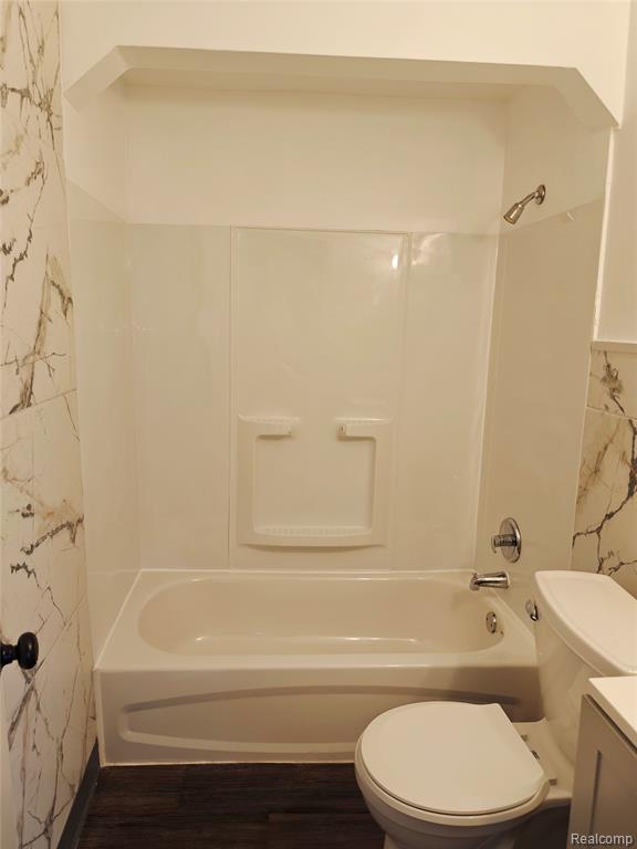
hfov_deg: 58.9
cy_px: 424
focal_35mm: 23
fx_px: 564
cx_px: 318
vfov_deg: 73.9
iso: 160
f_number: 1.6
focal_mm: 6.06
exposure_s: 1/120
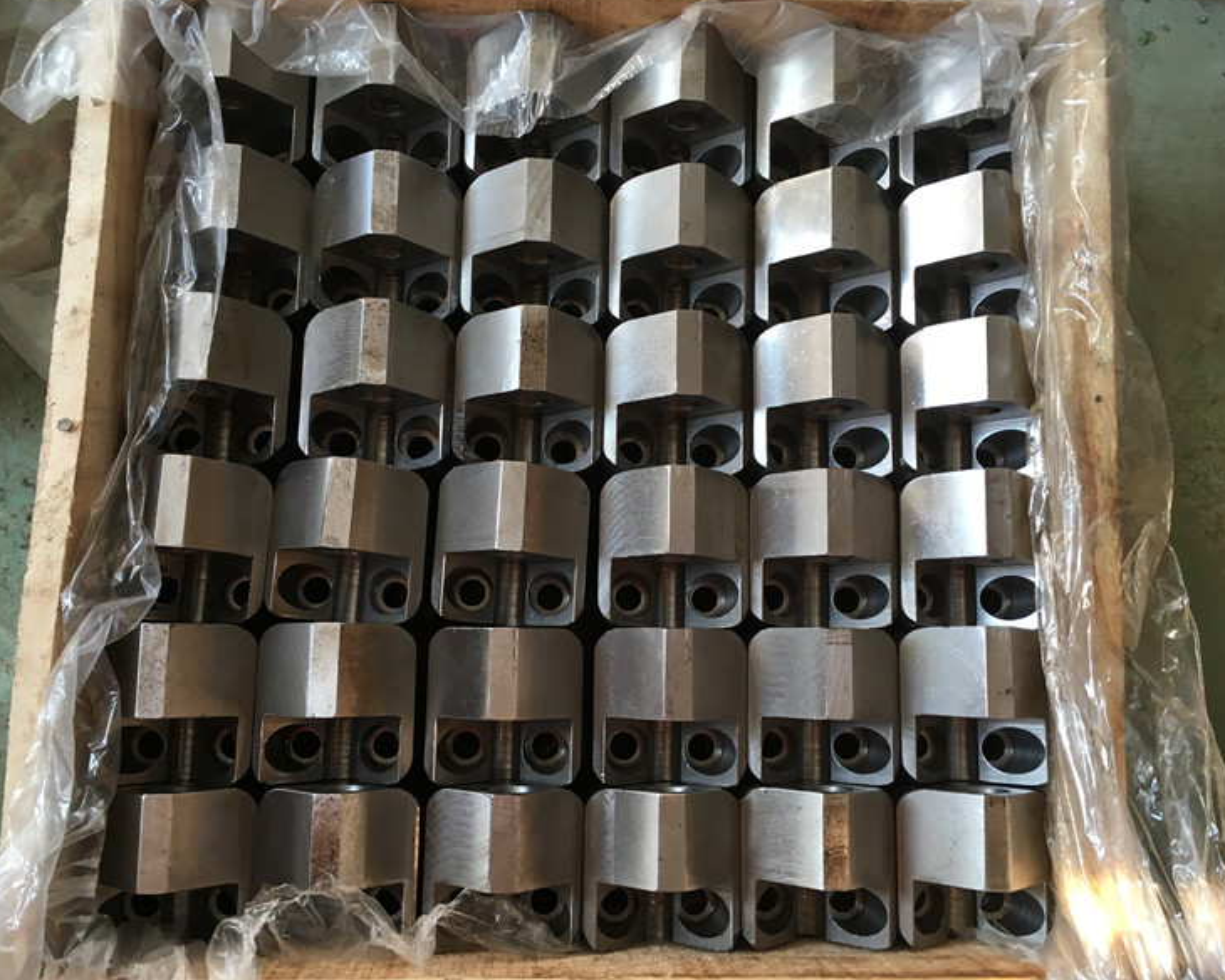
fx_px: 1124
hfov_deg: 57.2
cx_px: 601
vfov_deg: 47.1
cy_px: 492
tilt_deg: -80.2
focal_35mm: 31
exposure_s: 1/33
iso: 32
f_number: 2.2
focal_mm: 4.15
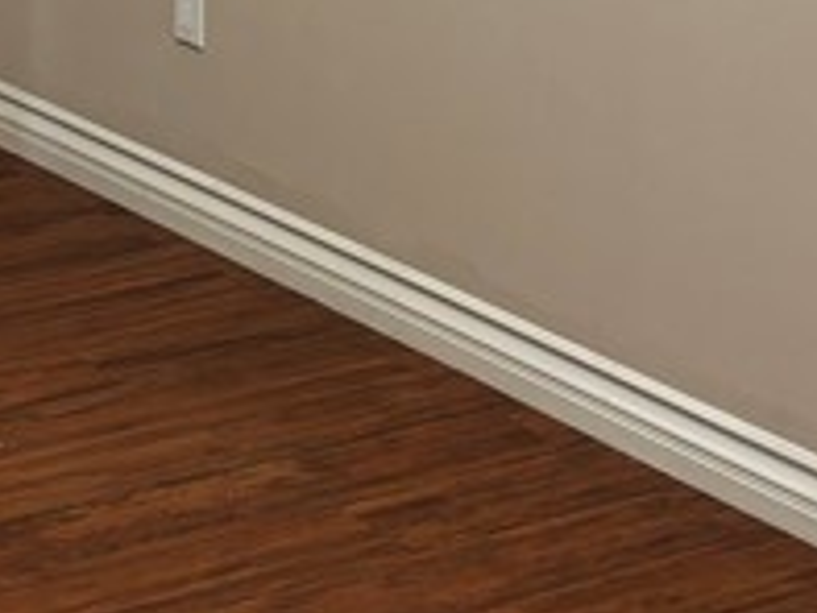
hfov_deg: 14.2
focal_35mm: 135
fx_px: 3188
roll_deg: -0.1
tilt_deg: -7.9
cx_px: -141
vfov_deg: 10.6
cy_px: -306
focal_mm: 5.96
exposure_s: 1/60
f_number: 1.6
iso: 100
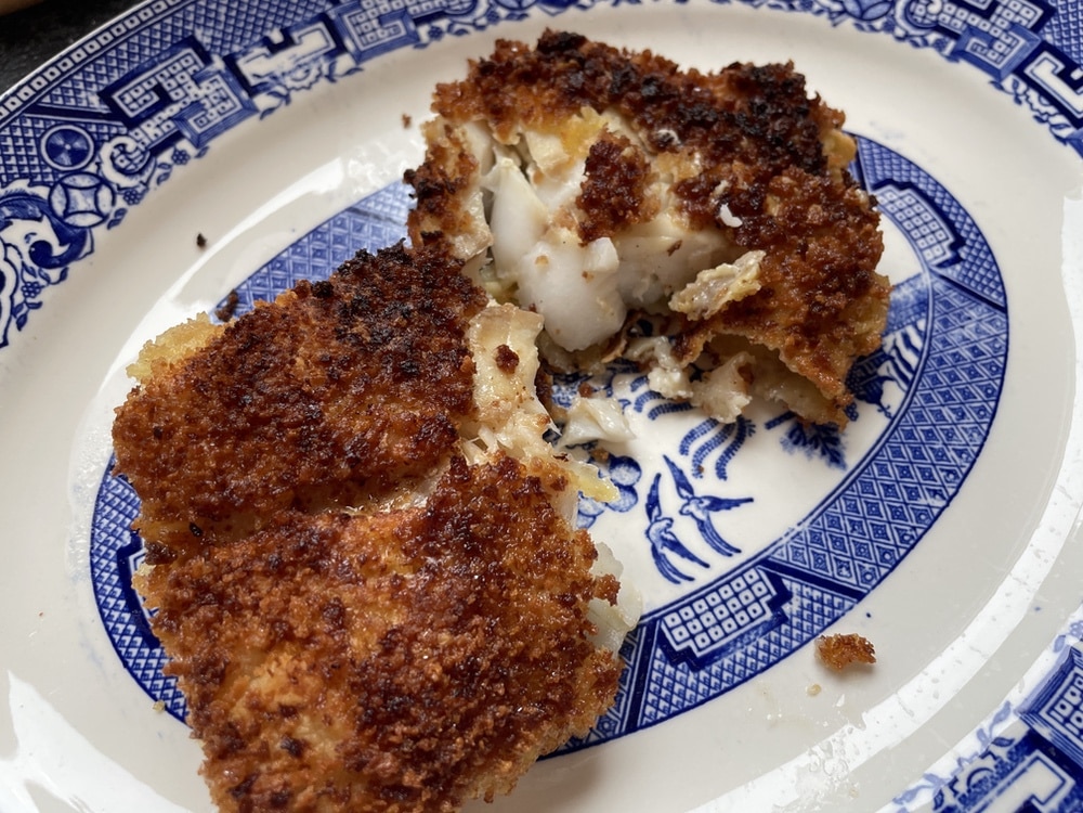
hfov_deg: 67.3
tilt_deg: -66.8
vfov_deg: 53.1
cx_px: 542
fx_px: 813
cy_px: 406
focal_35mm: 26
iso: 80
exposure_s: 1/120
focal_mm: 4.2
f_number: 1.6
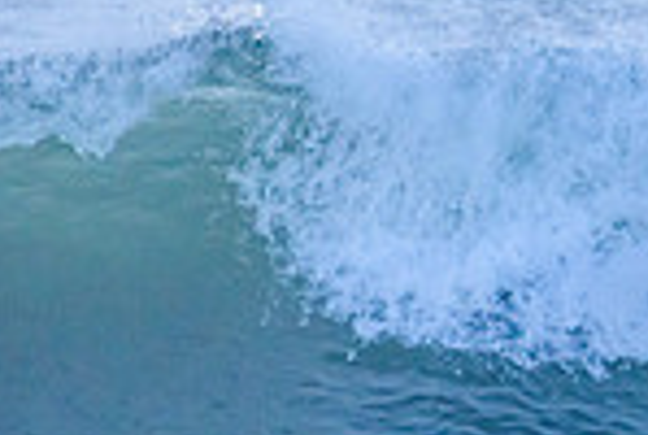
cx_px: 1222
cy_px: 159
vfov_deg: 0.7
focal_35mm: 1941
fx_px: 35008
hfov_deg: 1.1
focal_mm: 500
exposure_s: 1/2000
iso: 1250
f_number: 5.6
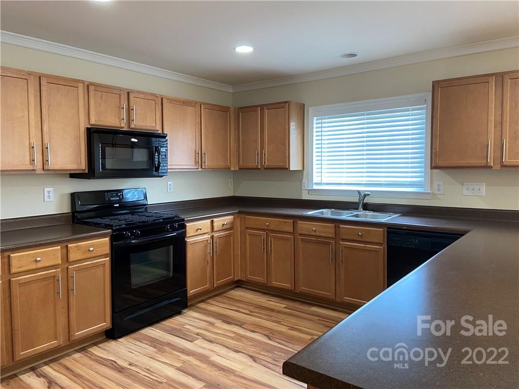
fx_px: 390
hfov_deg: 67.3
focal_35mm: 26
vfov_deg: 53.1
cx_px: 260
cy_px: 194
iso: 160
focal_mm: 4.25
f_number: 1.8
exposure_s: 1/60
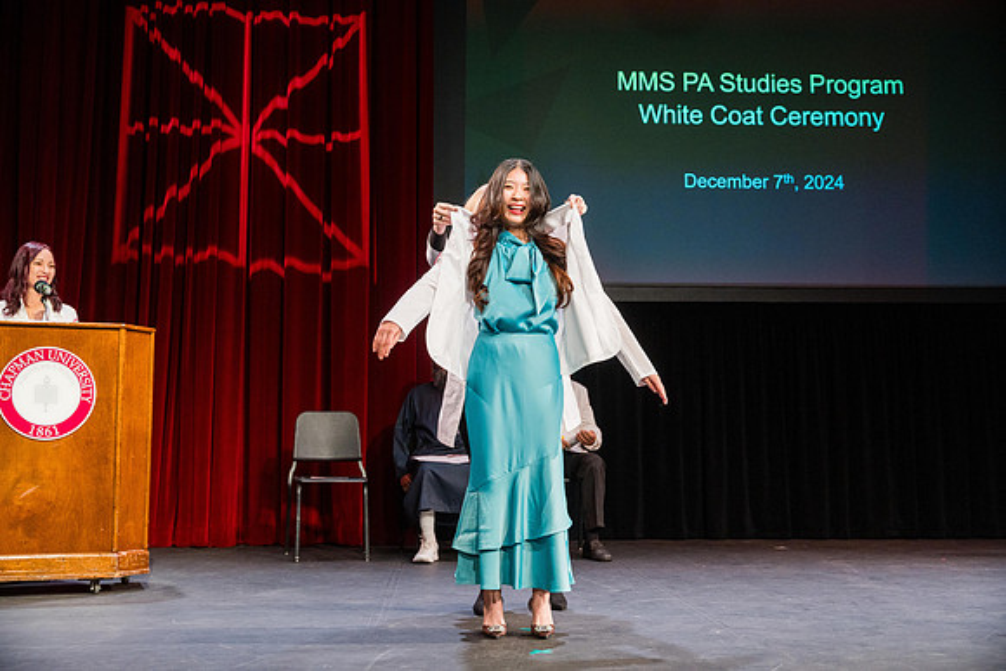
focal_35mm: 44
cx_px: 503
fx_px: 1219
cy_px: 336
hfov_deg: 44.9
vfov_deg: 30.8
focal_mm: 43.6
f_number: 3.5
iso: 1250
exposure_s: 1/320
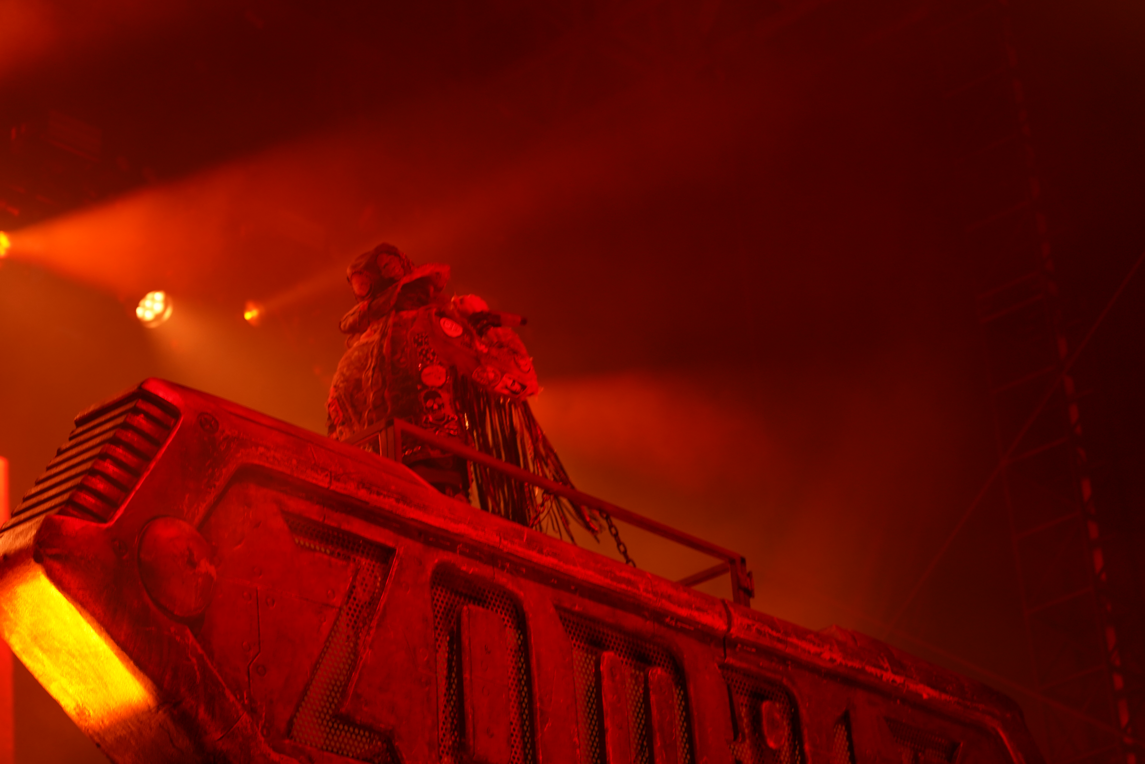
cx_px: 572
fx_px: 3339
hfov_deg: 19.5
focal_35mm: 105
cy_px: 382
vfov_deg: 13.0
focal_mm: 105
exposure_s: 1/125
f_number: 4
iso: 800
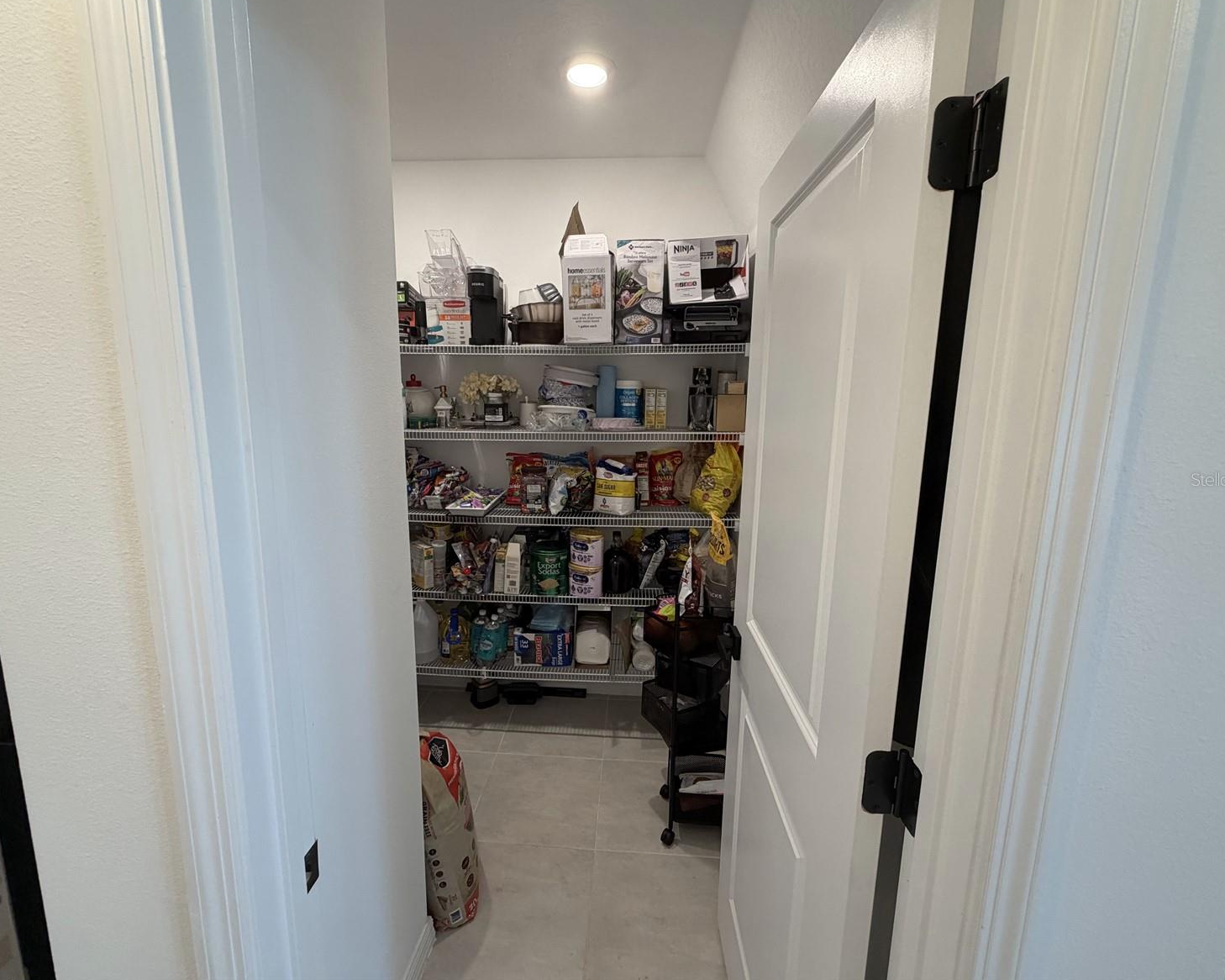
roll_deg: -1.0
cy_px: 479
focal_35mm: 15
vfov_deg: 84.0
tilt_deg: -9.8
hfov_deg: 96.8
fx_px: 544
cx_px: 598
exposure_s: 1/120
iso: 200
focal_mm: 2.22
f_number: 2.2
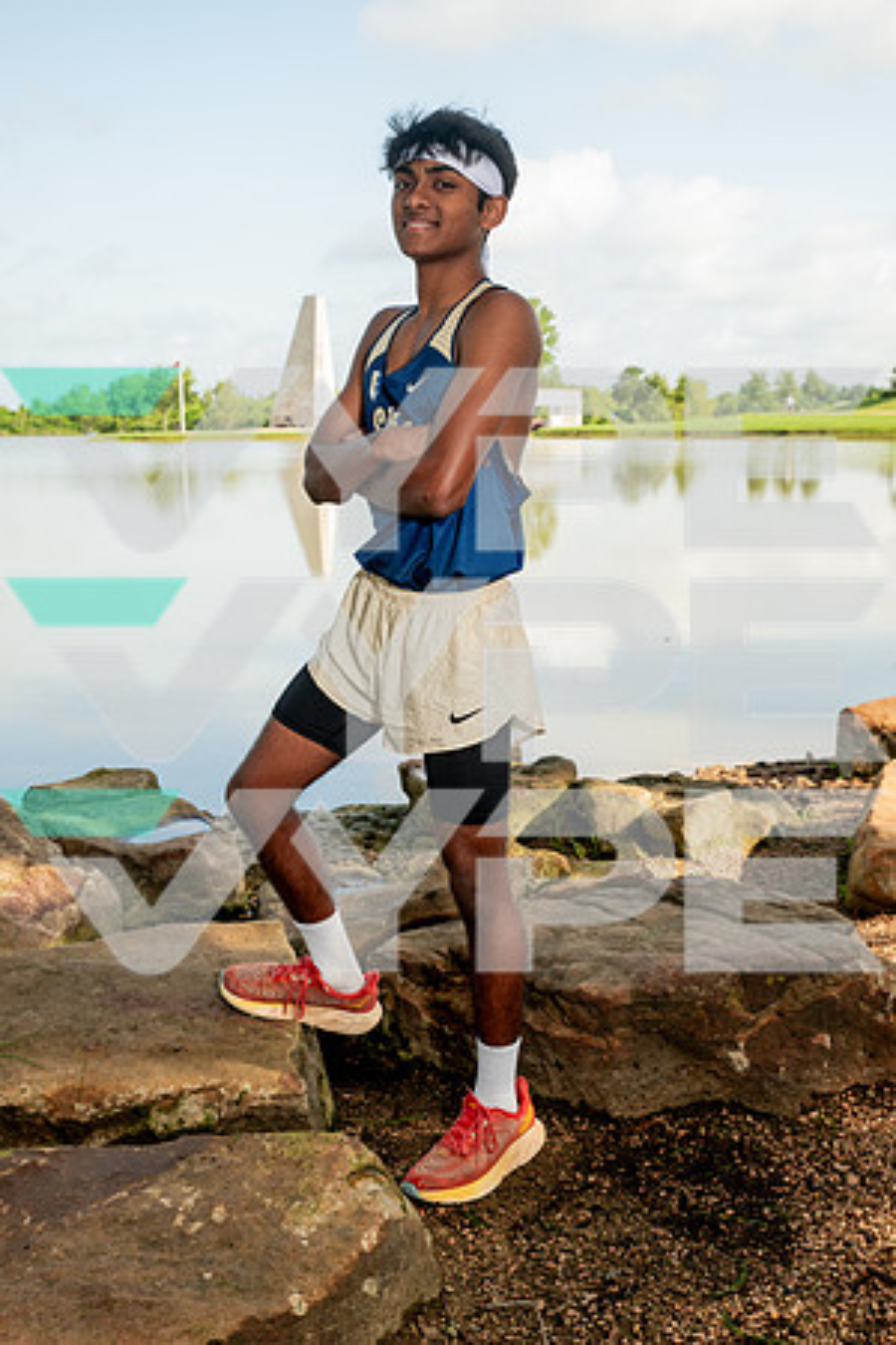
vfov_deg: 48.5
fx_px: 1493
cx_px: 448
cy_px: 672
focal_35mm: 40
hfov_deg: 33.4
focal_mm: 40
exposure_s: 1/200
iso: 200
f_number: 7.1
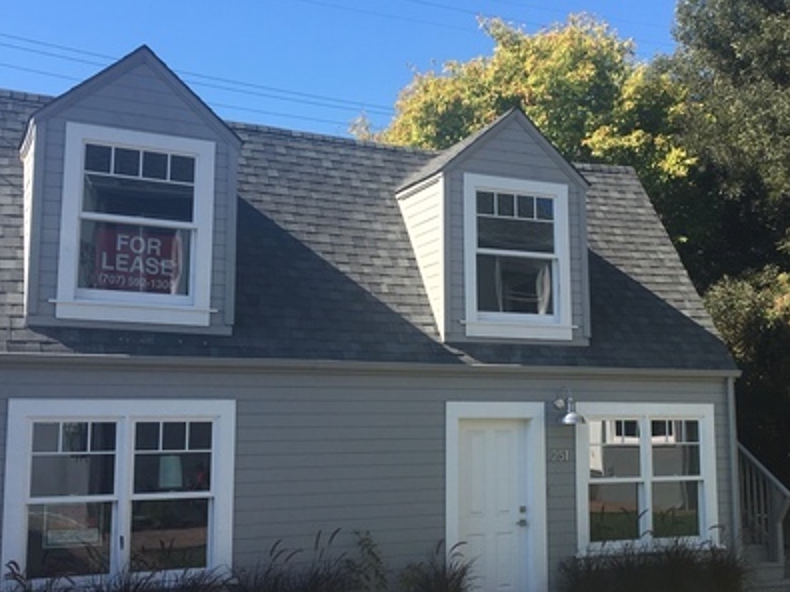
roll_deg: -0.2
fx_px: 1118
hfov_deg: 38.7
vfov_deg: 29.7
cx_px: 493
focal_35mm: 49
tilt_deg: +8.5
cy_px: 302
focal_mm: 4.15
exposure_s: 1/1012
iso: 25
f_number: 2.2
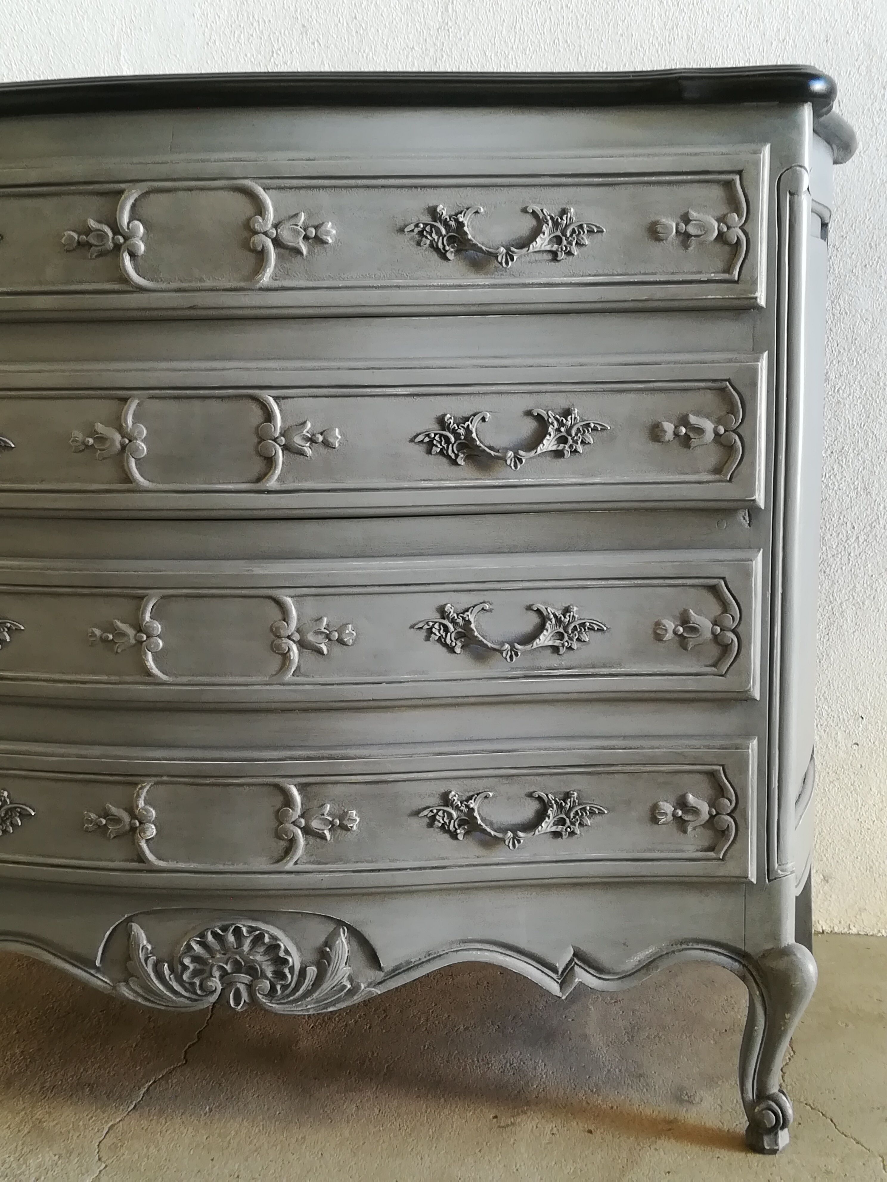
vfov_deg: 43.9
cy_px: 591
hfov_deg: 33.6
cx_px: 444
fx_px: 1469
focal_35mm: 43
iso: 100
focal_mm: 3.83
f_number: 2.2
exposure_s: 1/30
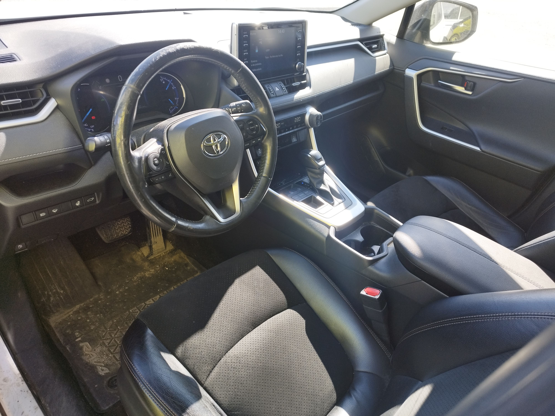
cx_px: 278
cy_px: 208
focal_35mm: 24
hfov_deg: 71.6
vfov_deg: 56.8
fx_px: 385
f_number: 1.89
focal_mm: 5.89
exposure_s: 1/122
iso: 50
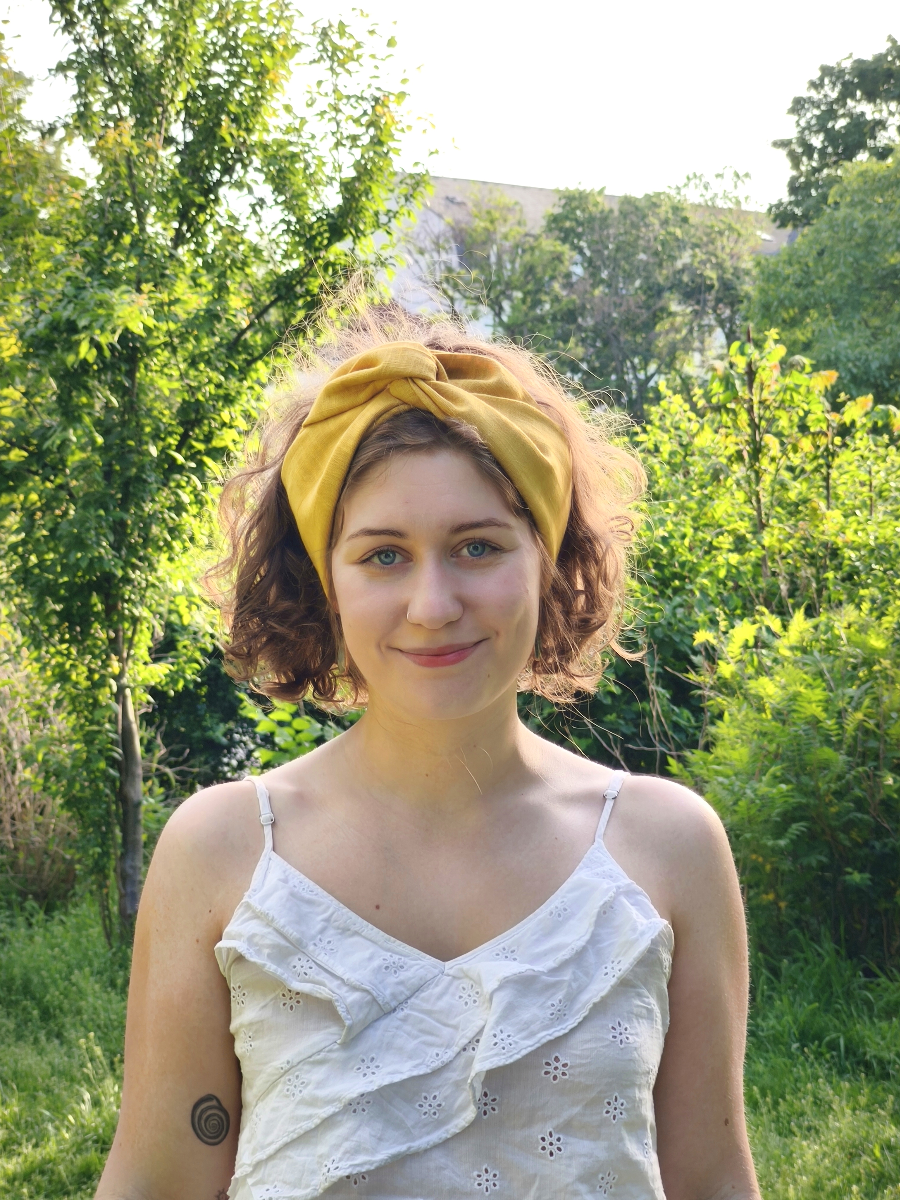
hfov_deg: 20.2
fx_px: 2531
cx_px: 450
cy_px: 600
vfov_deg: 26.7
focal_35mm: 73
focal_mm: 7.1
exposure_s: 1/145
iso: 50
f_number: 1.9
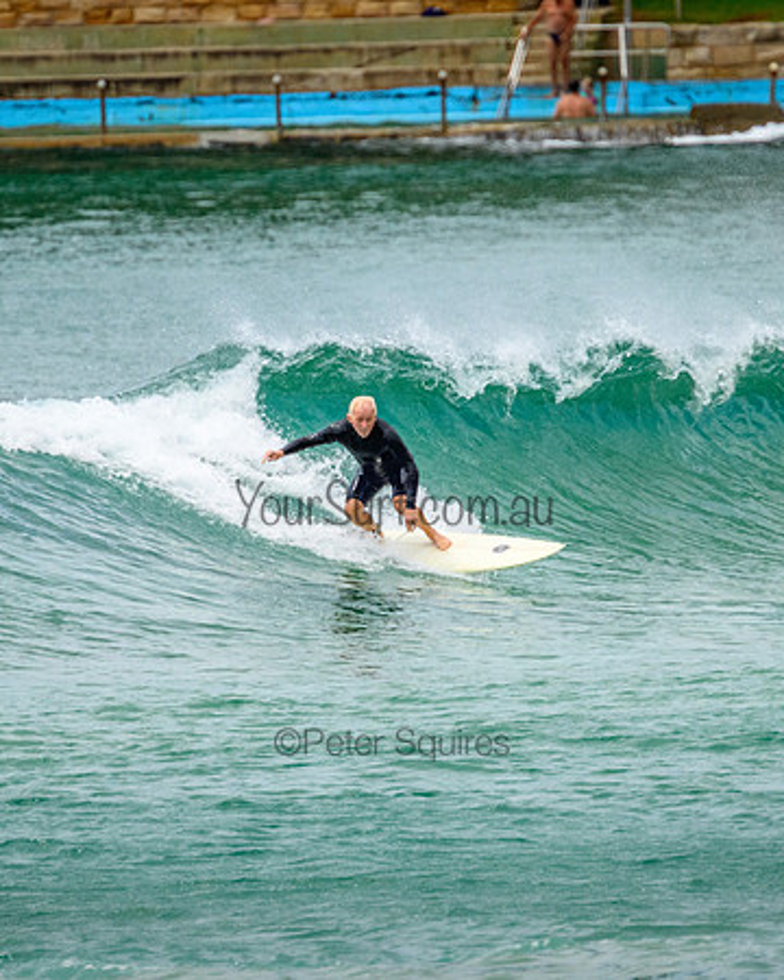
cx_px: 385
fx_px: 32664
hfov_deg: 1.4
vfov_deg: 1.7
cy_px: 490
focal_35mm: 1126
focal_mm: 800
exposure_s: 1/3200
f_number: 11
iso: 1800
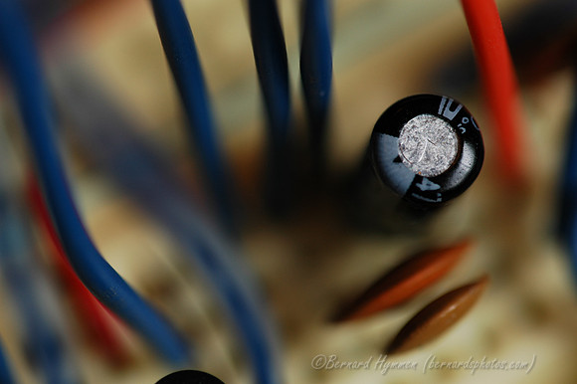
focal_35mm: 225
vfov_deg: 6.1
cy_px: 192
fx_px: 3604
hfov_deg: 9.2
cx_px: 288
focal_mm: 150
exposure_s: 1/80
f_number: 2.8
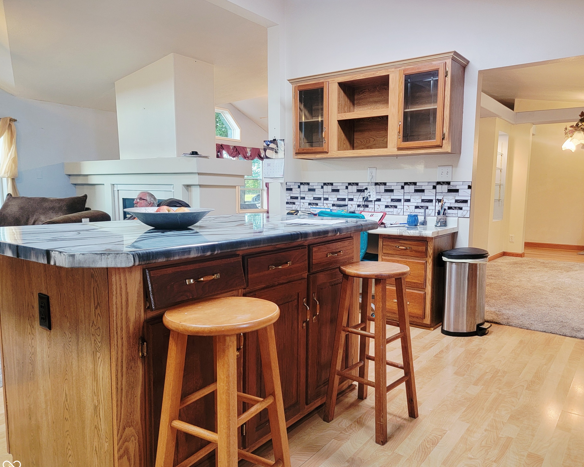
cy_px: 236
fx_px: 449
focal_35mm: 26
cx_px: 317
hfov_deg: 65.9
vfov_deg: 54.9
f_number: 1.8
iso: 200
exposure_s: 1/40
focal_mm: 6.7
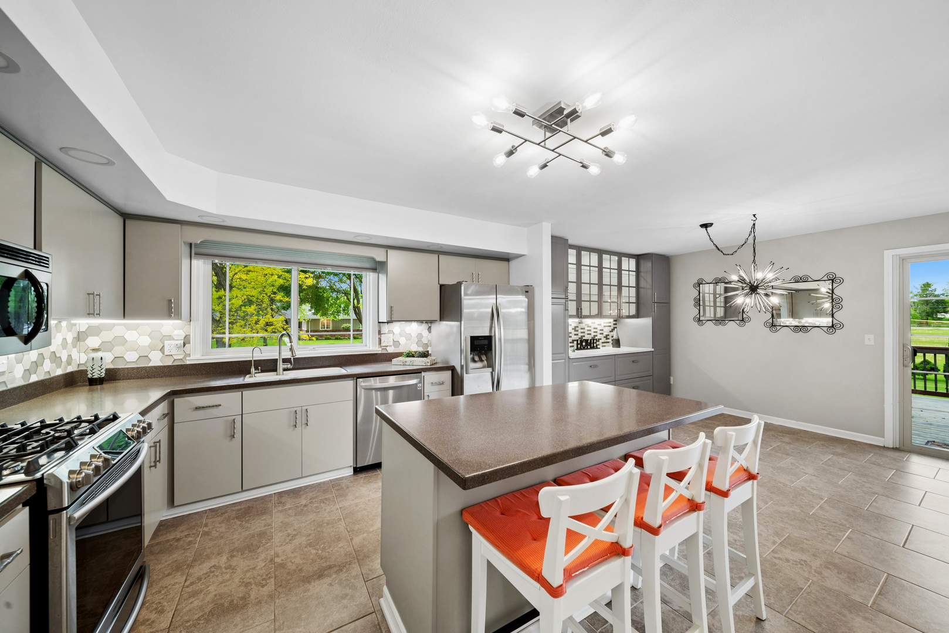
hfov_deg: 100.4
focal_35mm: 15
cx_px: 474
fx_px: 396
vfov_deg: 77.4
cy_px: 316
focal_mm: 15
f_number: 8
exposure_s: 1/15
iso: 400
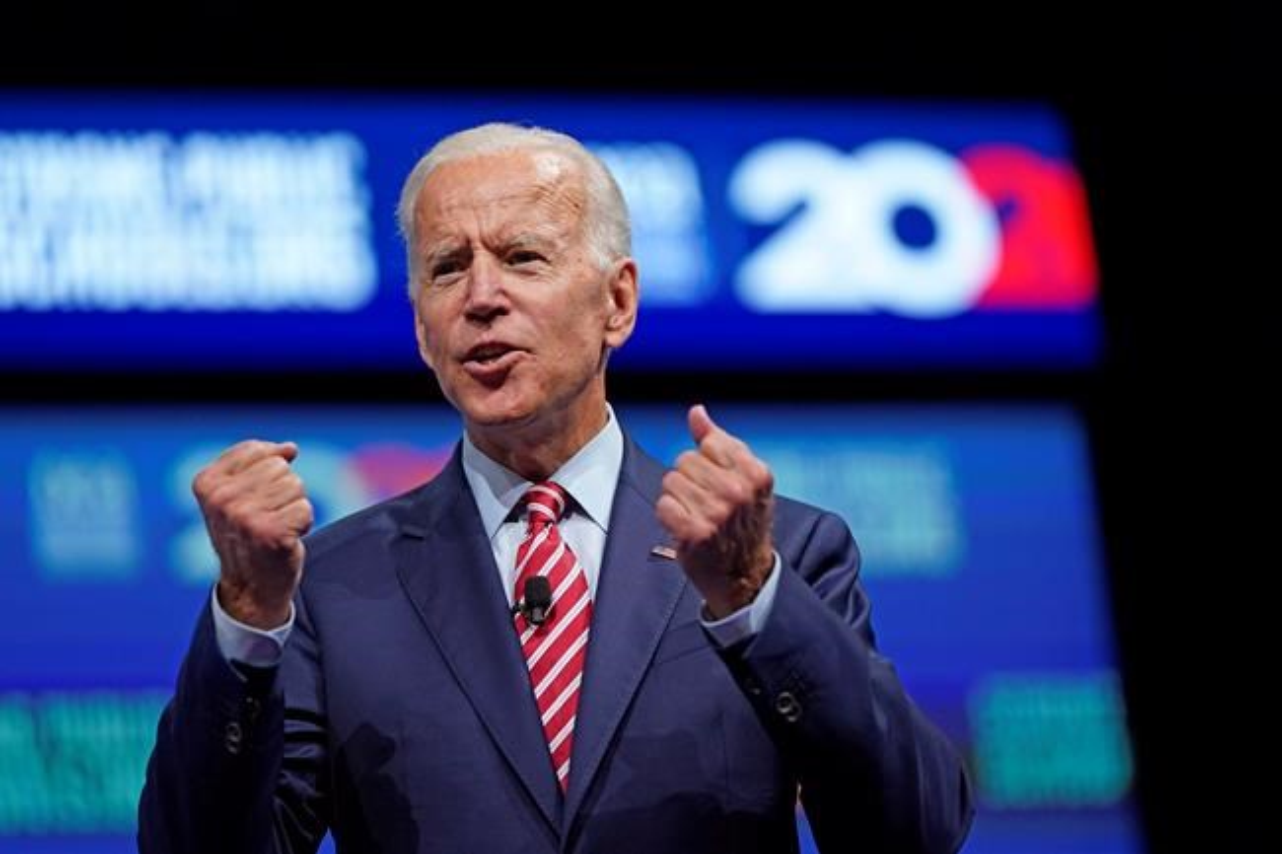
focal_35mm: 150
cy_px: 427
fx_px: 5340
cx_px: 641
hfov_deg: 13.7
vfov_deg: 9.1
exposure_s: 1/500
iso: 2500
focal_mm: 150
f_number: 2.8
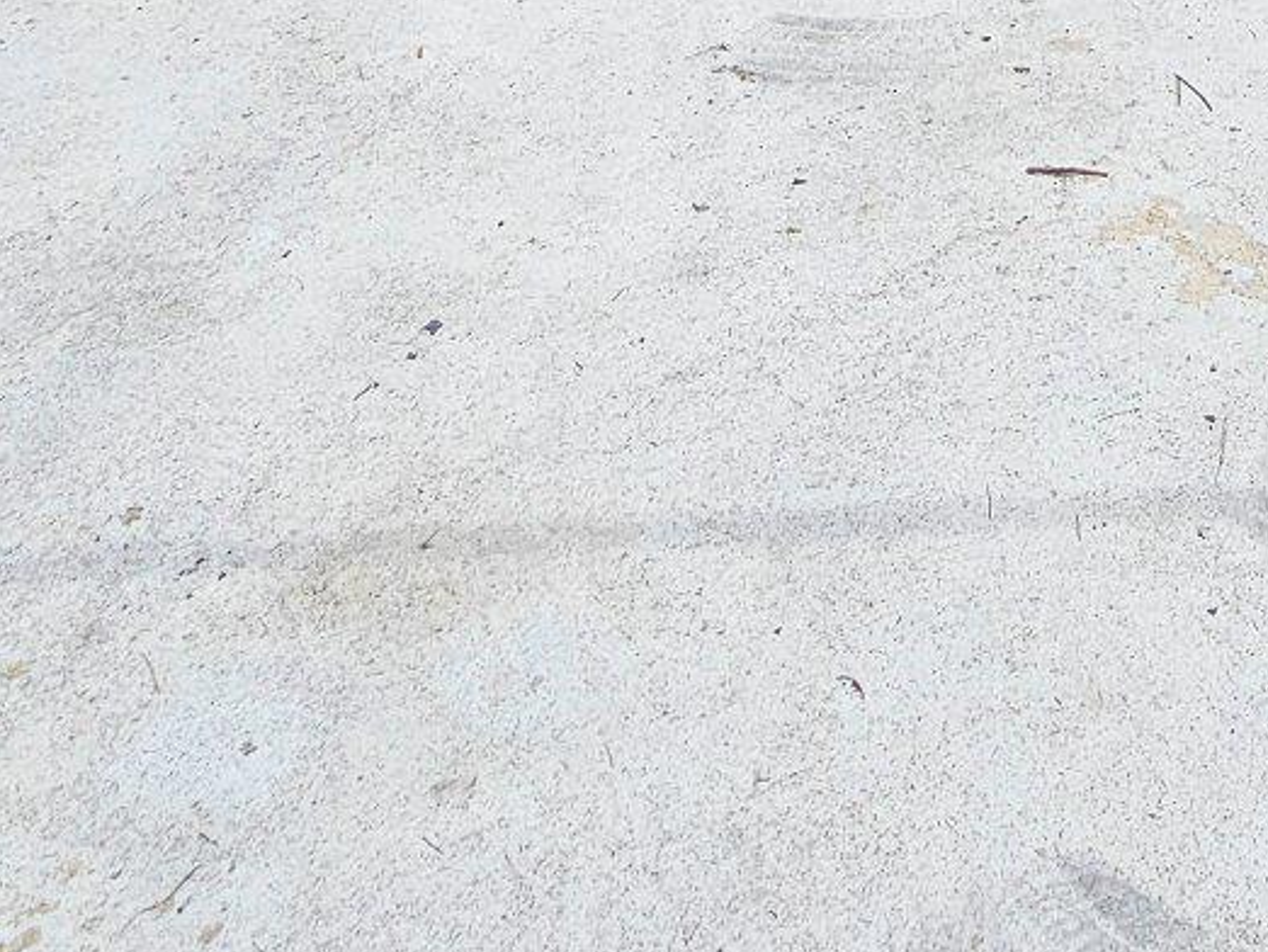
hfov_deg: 35.4
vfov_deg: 20.8
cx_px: 1125
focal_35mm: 51
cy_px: -719
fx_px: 1869
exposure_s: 1/4807
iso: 50
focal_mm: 2.2
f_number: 2.2
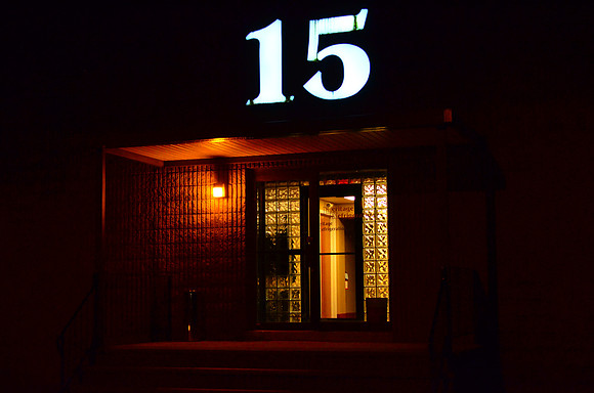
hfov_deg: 33.5
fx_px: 988
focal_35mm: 60
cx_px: 297
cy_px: 196
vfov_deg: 22.5
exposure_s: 1/30
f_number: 5.3
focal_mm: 40
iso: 2200
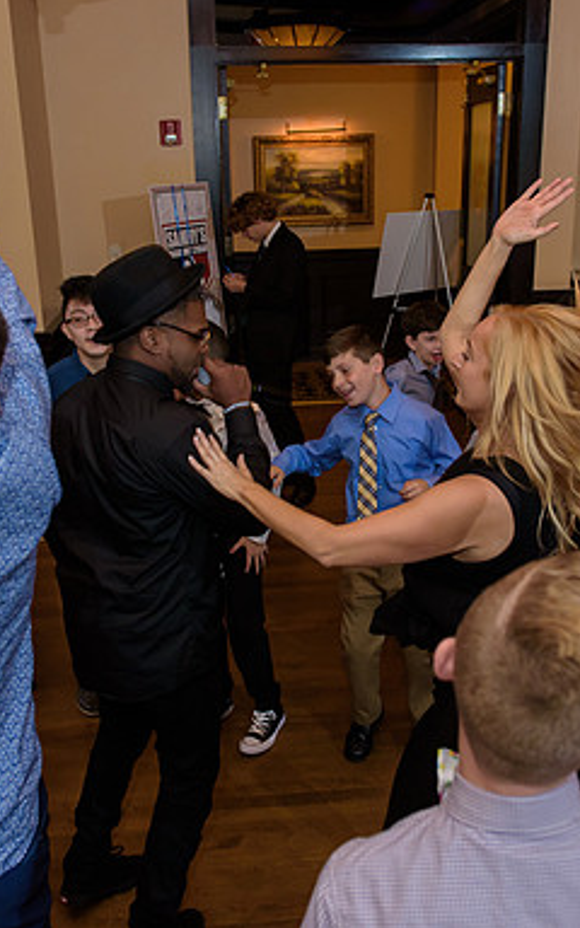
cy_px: 463
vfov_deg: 52.7
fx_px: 936
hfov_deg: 34.4
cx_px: 297
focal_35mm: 37
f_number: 3.2
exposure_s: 1/125
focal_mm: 24
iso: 1600
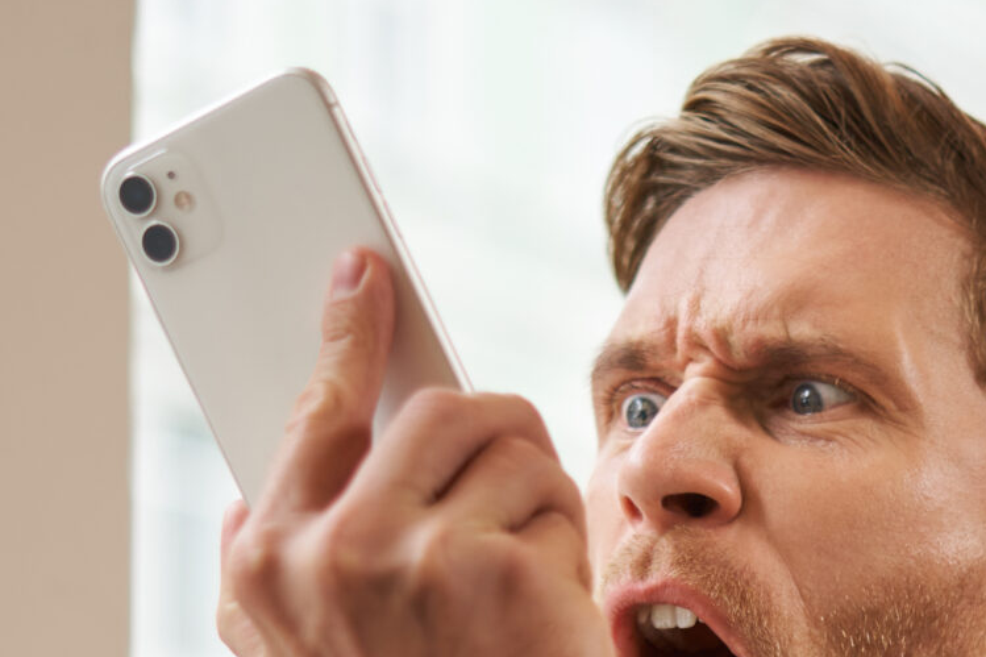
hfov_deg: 11.9
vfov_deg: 7.9
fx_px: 4682
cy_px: 1024
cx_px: 1032
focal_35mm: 171
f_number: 2
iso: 200
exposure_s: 1/200
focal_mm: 50
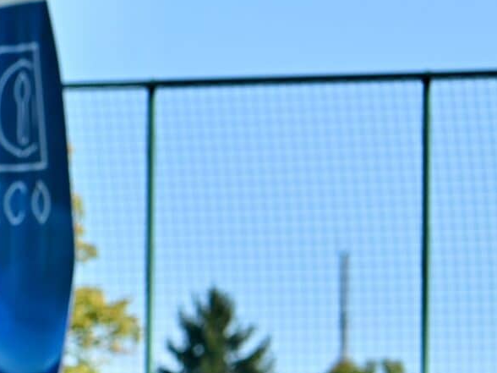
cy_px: 570
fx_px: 8902
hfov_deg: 3.2
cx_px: -296
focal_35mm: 620
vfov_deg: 2.4
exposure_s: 1/1600
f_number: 5.3
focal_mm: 185
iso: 320
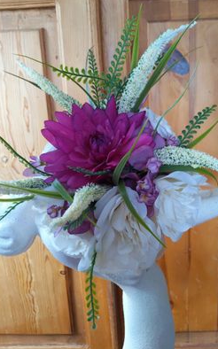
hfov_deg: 44.3
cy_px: 174
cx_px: 130
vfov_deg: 66.5
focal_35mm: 28
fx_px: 266
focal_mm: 4.44
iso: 185
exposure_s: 1/60
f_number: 1.8
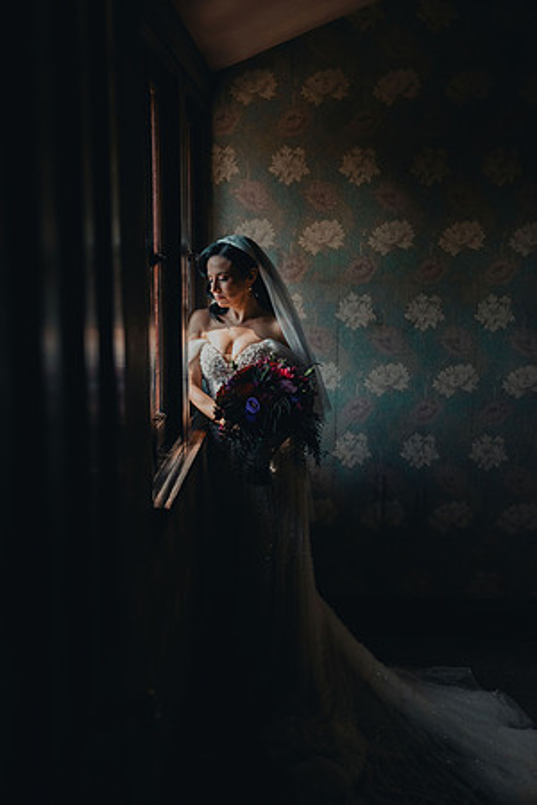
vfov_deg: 43.6
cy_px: 402
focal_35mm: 45
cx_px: 268
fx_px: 1007
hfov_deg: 29.9
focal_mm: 45
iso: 1250
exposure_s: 1/2500
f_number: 2.8
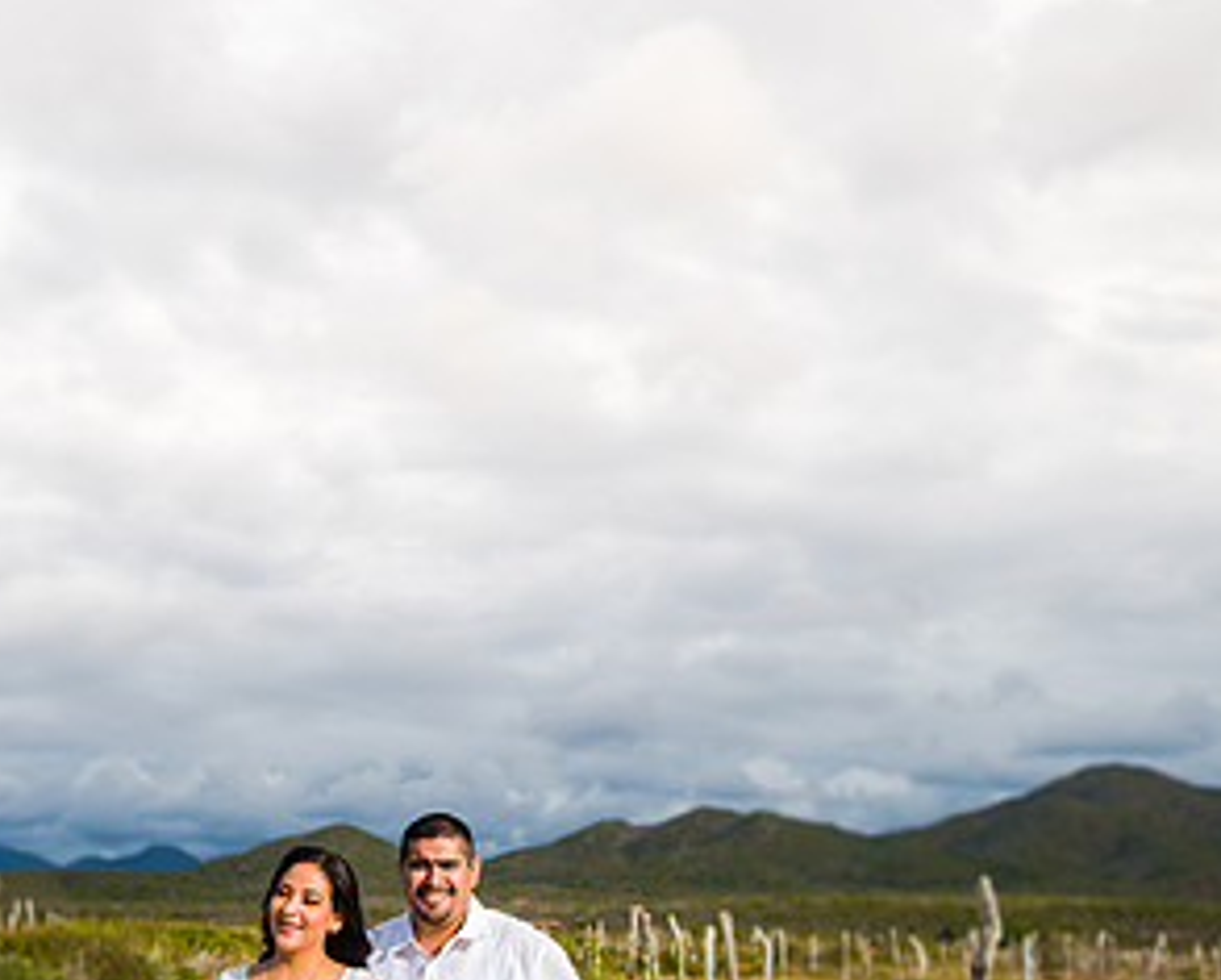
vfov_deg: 23.5
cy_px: 553
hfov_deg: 28.9
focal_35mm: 65
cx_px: 408
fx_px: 2351
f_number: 2.8
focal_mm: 35
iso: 50
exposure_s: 1/4000
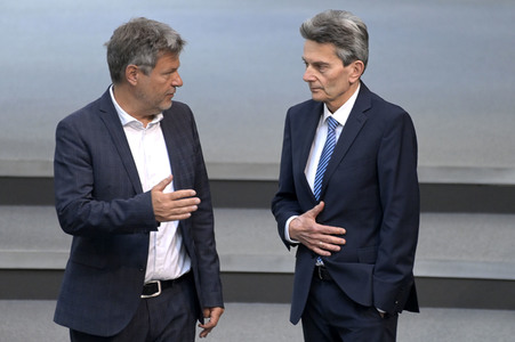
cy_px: 171
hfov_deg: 4.1
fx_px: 7147
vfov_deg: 2.7
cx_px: 258
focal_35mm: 500
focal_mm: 500
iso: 8000
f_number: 5.6
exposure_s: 1/320
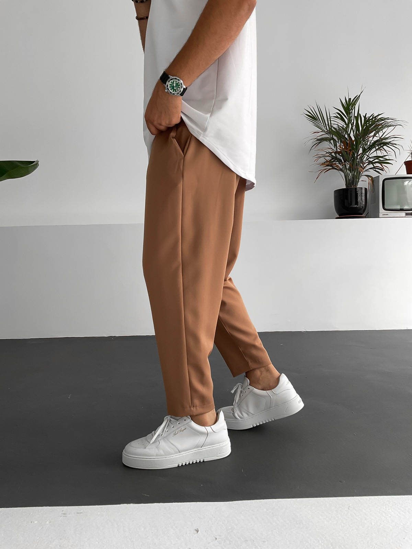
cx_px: 206
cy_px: 274
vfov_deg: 61.7
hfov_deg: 48.2
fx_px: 460
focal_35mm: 29
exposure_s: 1/120
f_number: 1.8
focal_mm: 3
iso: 40
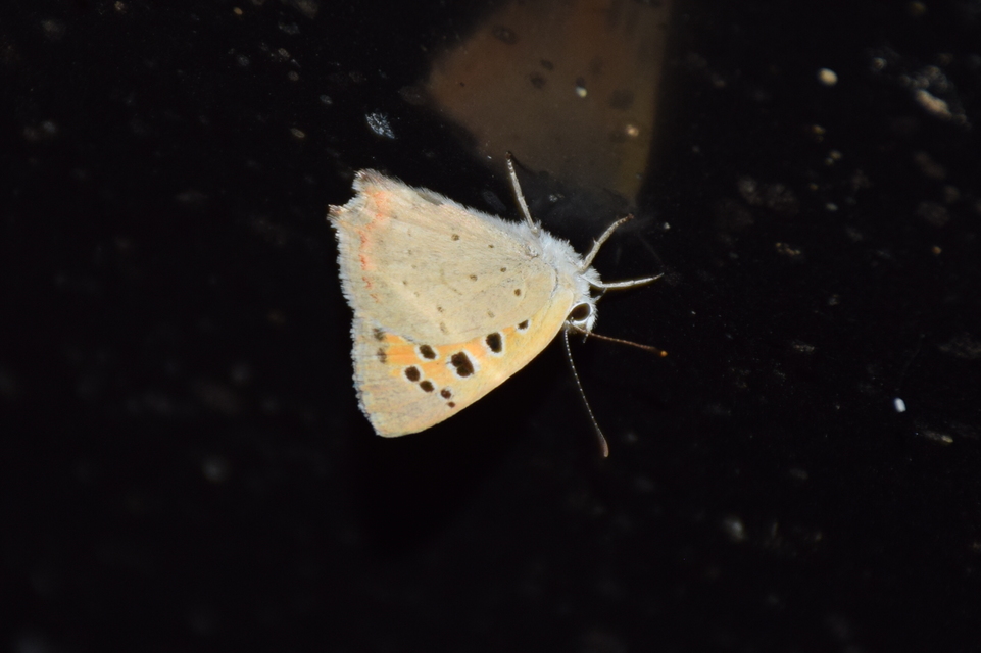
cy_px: 326
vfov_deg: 6.5
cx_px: 490
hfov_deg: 9.8
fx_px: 5720
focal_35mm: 210
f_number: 5.6
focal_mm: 140
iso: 320
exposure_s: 1/200
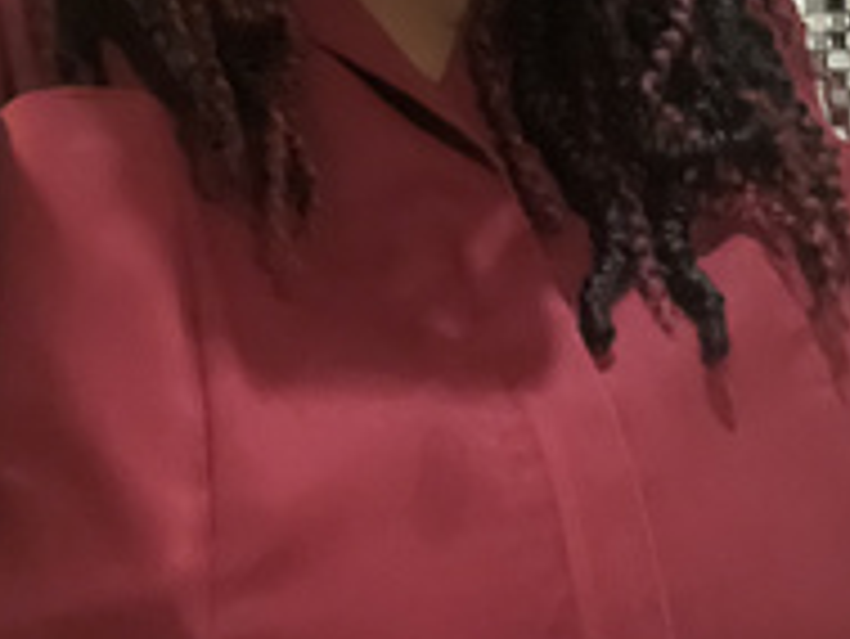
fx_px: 1499
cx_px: 481
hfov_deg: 31.6
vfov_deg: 22.7
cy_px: -58
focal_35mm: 61
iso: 2500
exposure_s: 1/14
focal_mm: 2.71
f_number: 2.2
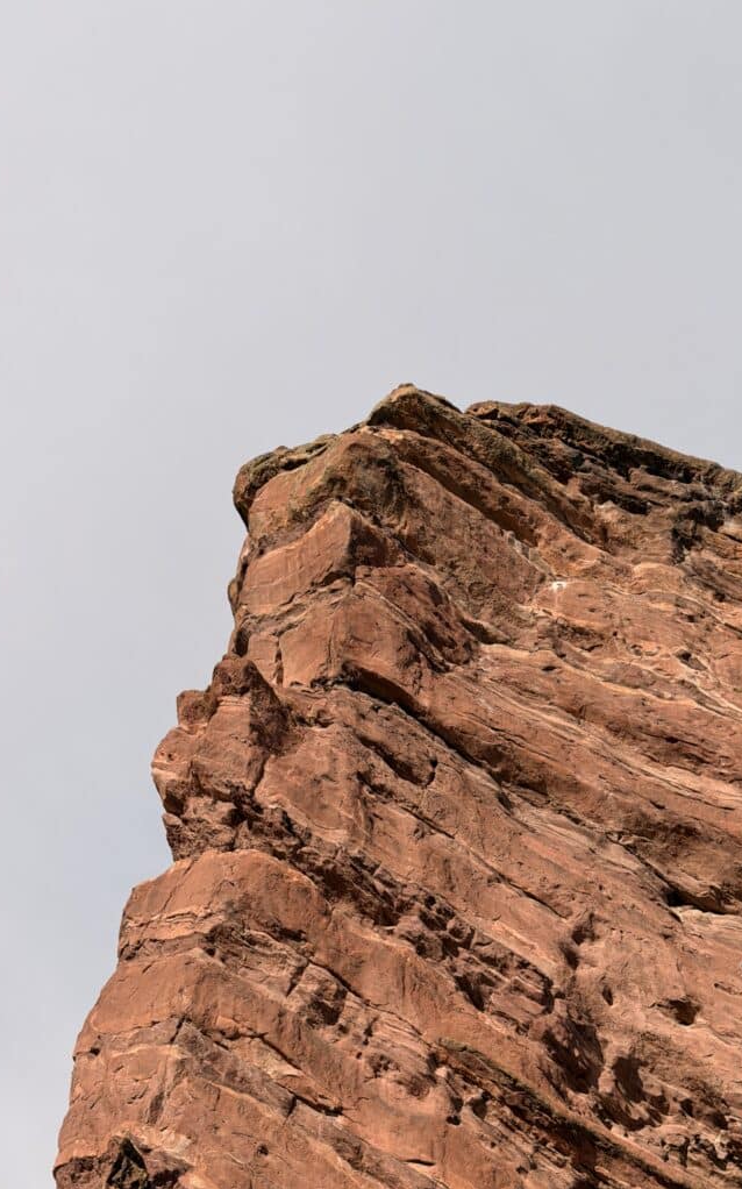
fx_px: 1652
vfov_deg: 39.6
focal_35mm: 51
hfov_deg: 25.3
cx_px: 436
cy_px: 594
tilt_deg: +50.6
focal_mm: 6.76
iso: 64
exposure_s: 1/7143
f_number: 1.78
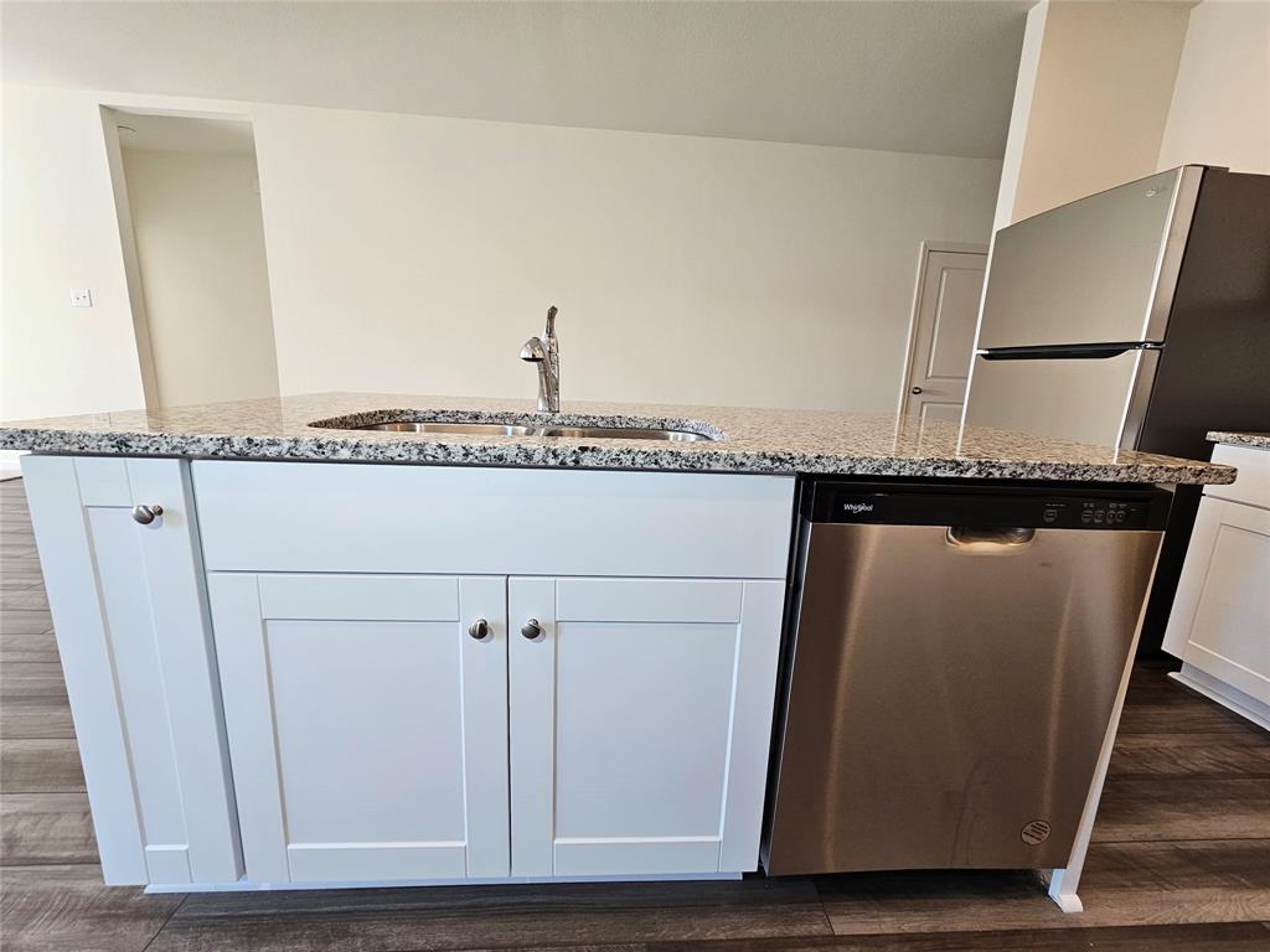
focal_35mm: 13
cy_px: 476
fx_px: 477
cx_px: 635
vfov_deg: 89.9
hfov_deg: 106.2
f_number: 2.2
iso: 80
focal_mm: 2.2
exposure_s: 1/60
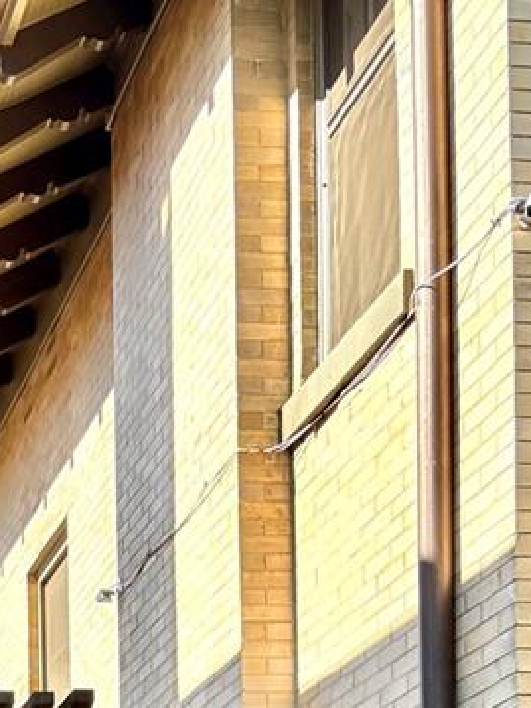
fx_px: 1780
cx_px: -162
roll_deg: +2.6
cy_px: 1168
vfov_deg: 18.8
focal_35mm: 87
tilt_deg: -0.7
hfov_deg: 16.1
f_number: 1.6
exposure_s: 1/654
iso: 64
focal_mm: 5.96
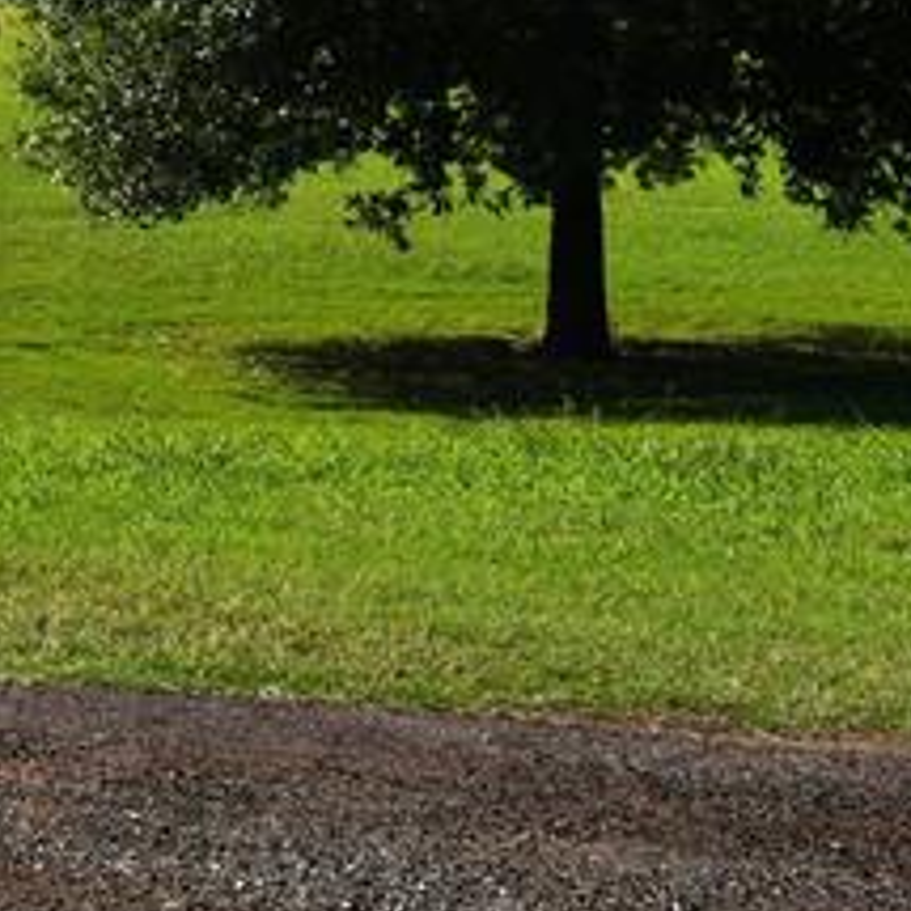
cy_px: -403
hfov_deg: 13.9
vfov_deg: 15.0
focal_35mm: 109
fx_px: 3245
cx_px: -830
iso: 100
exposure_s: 1/400
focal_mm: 18
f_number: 10
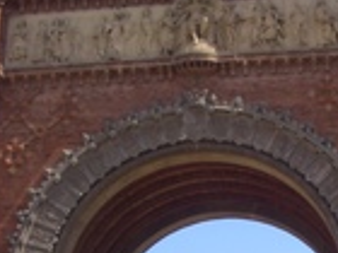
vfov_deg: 14.6
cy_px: 243
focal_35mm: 100
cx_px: 254
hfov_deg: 19.5
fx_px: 976
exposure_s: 1/320
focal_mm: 5.8
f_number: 4.3
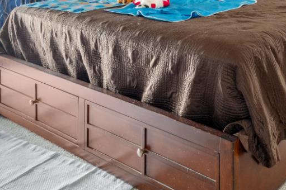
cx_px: 257
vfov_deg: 25.0
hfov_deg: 38.1
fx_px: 385
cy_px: -38
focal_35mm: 48
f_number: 7.1
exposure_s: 6
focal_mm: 11
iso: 100
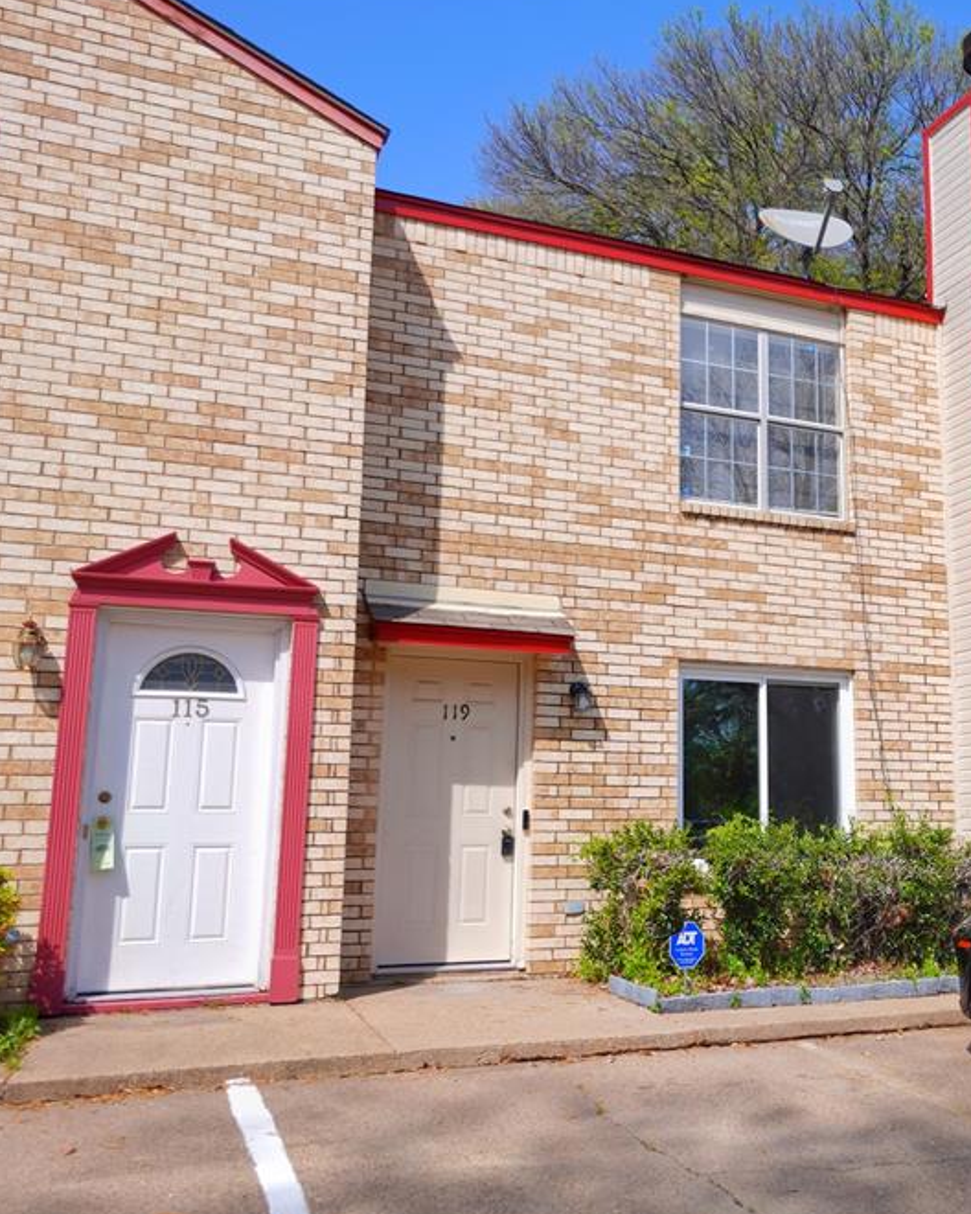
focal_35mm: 32
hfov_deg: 44.6
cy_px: 603
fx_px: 1150
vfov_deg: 55.7
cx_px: 699
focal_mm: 15
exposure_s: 1/500
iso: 50
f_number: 4
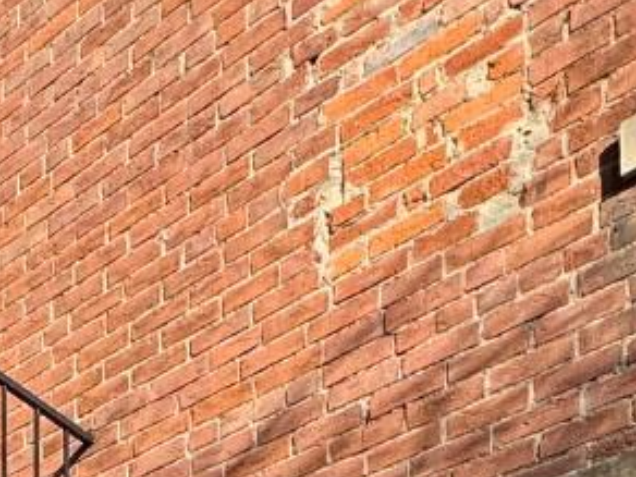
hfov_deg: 25.1
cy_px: 1206
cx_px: -63
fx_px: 1323
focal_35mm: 72
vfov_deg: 13.5
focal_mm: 2.22
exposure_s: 1/664
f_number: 2.2
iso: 50
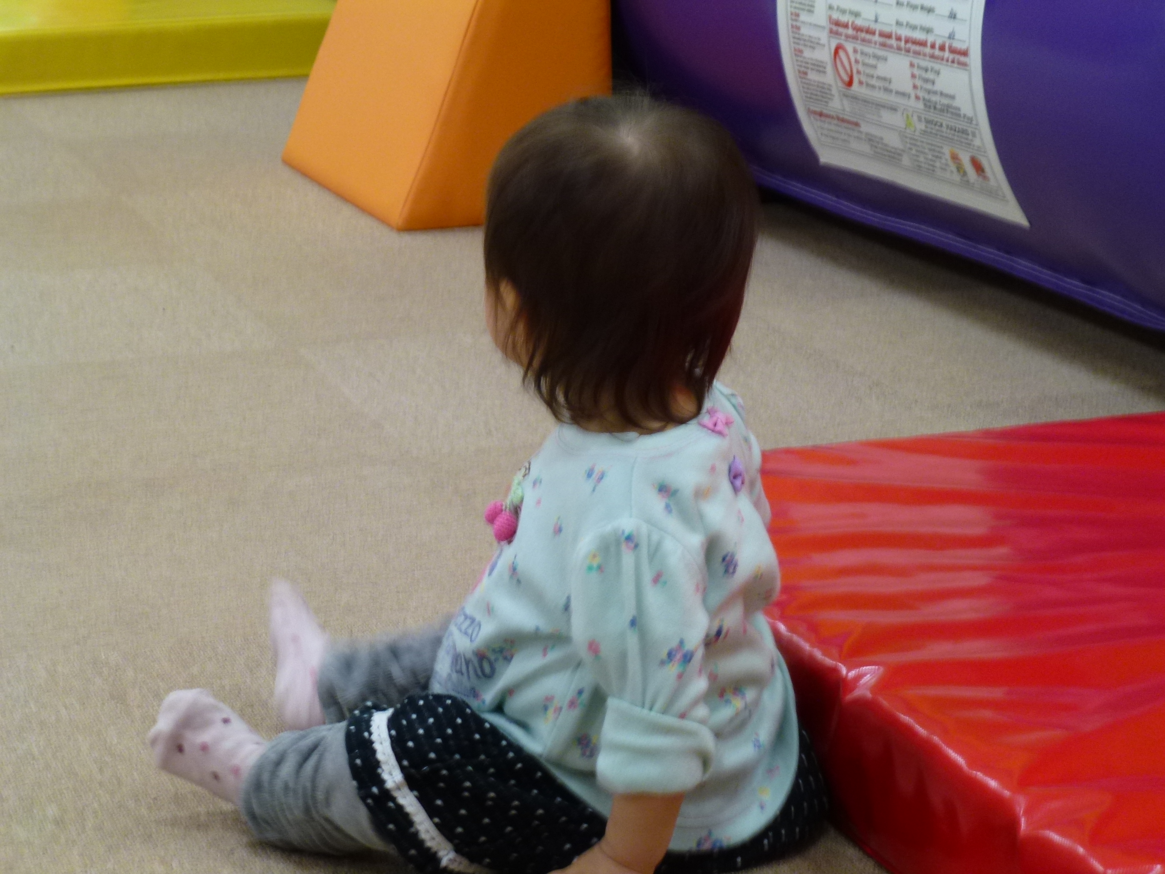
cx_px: 582
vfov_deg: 15.4
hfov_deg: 20.4
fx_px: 3231
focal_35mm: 96
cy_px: 437
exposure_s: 1/15
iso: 200
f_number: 5
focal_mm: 17.3
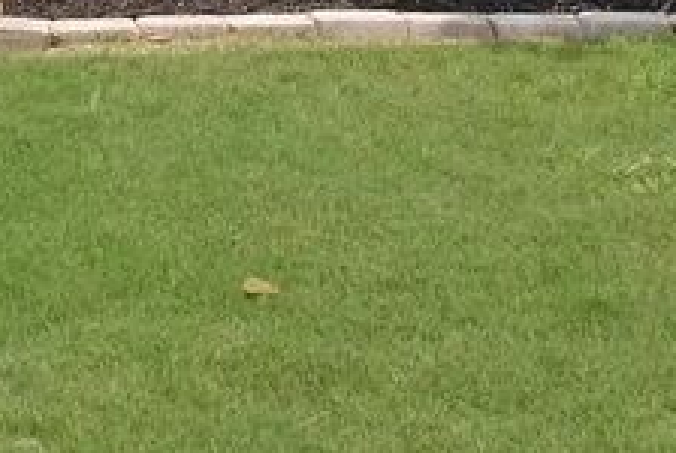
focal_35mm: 96
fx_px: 1805
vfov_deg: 12.3
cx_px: 30
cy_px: -510
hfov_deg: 20.6
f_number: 9
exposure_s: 1/160
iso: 640
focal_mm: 21
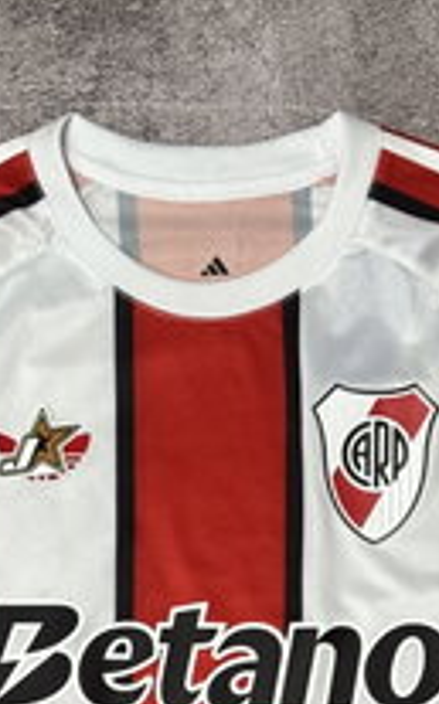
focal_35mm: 142
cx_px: 201
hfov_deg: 9.2
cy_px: 811
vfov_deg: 14.3
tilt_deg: -85.4
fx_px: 2724
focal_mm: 5.96
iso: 100
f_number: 1.6
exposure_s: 1/33
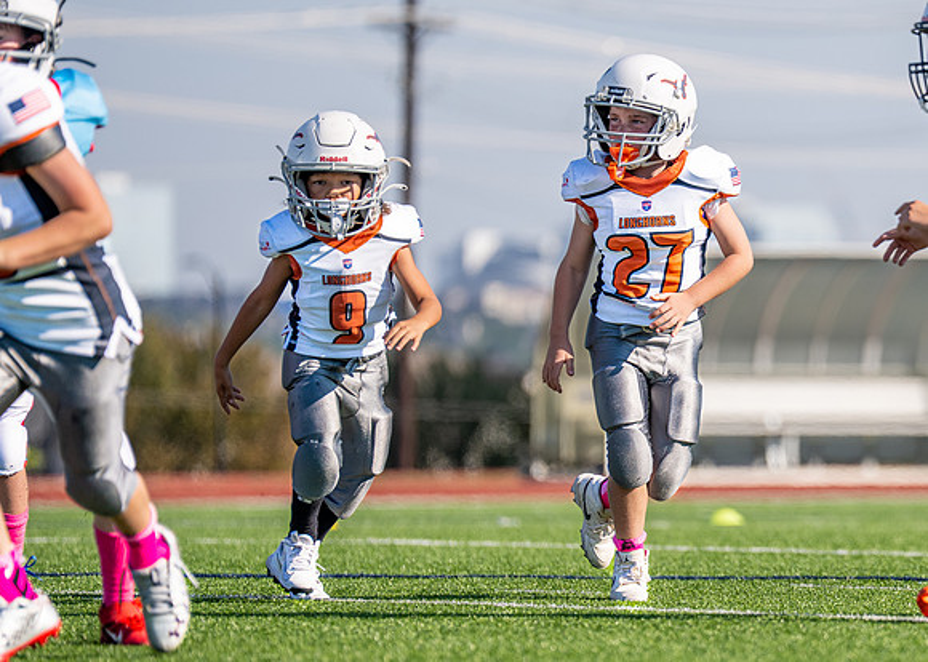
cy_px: 396
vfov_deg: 4.2
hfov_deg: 5.9
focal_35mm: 342
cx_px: 770
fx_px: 9011
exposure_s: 1/2500
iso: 100
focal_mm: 200
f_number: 2.8
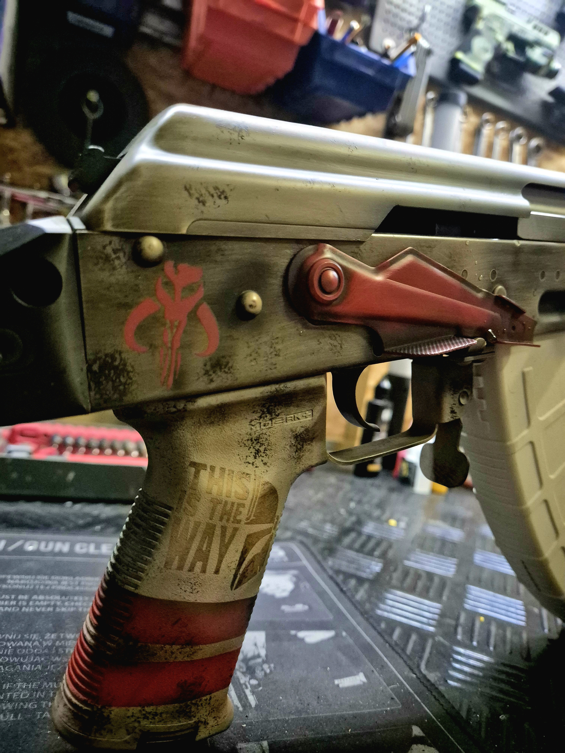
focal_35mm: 23
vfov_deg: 73.9
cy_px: 376
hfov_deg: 58.9
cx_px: 282
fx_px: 501
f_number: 1.8
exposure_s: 1/100
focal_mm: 5.4
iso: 2500
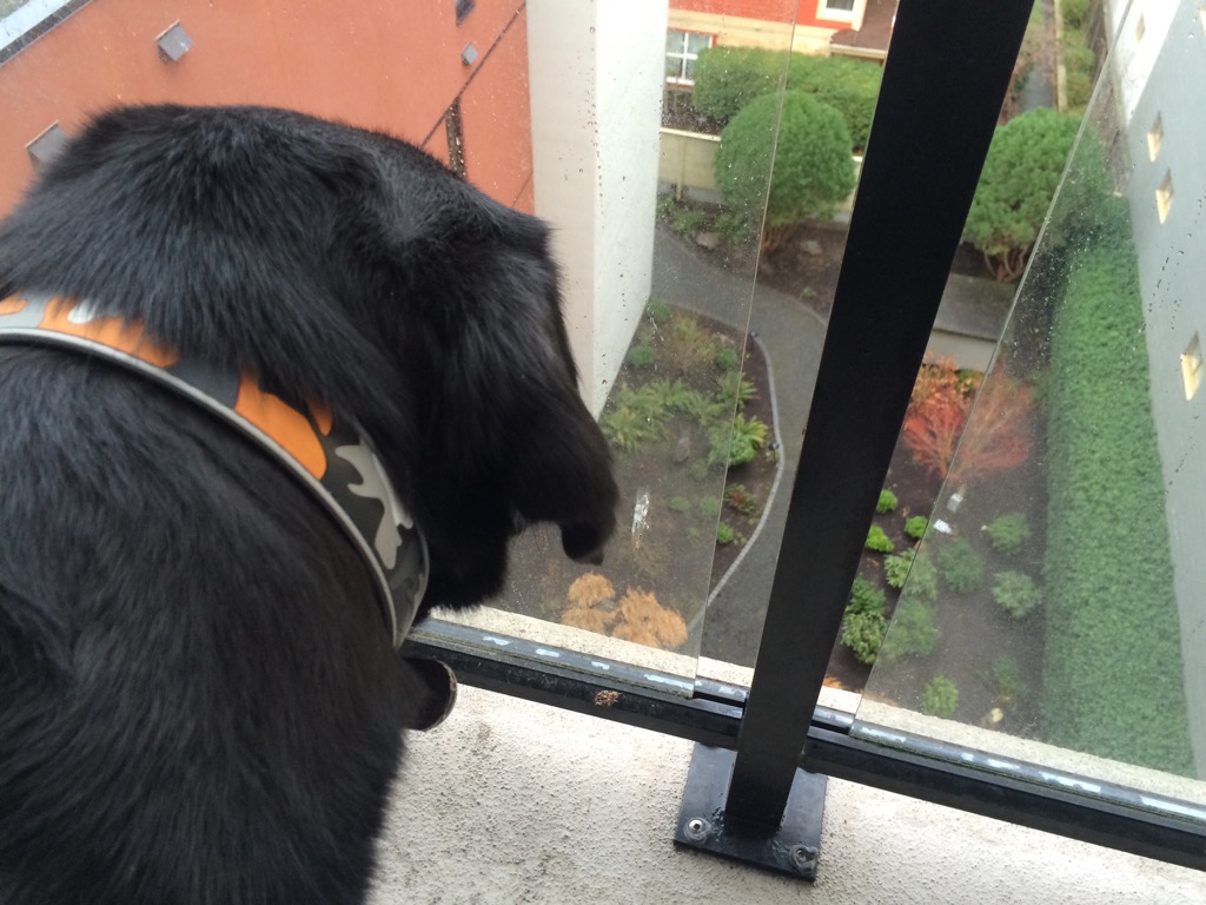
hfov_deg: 61.7
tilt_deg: -48.1
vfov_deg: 48.2
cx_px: 603
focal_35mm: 29
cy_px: 452
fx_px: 1010
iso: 40
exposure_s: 1/30
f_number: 2.2
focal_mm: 4.15
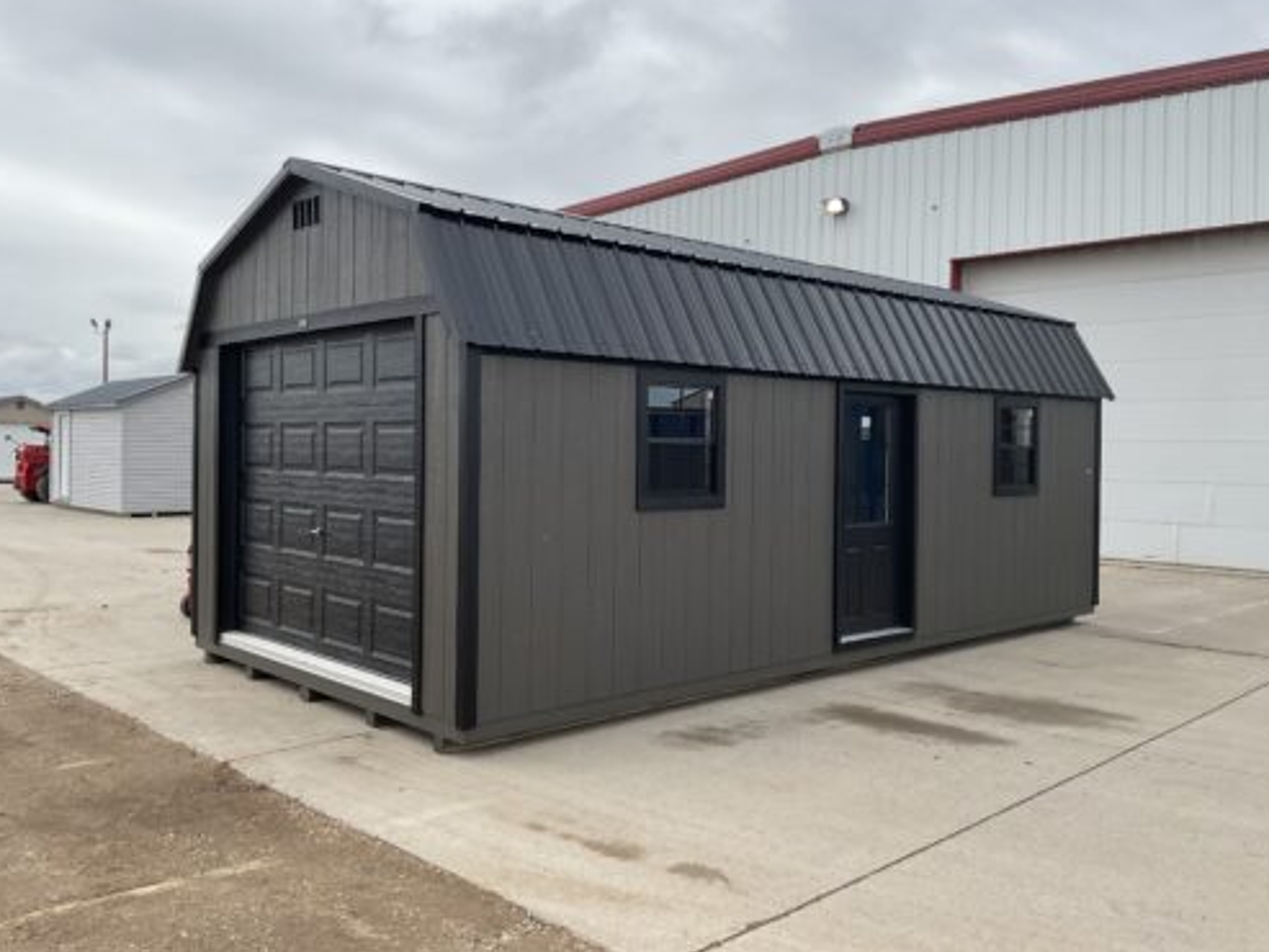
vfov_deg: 46.8
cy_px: 462
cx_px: 644
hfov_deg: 59.9
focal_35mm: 30
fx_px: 1100
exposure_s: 1/1195
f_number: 1.8
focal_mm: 3
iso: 16
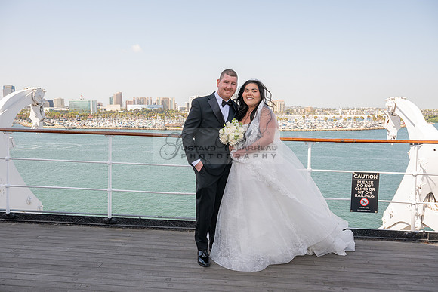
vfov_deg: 43.0
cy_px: 146
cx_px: 219
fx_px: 371
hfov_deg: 61.1
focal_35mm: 30
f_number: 9
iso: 200
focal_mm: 30.5
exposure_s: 1/200
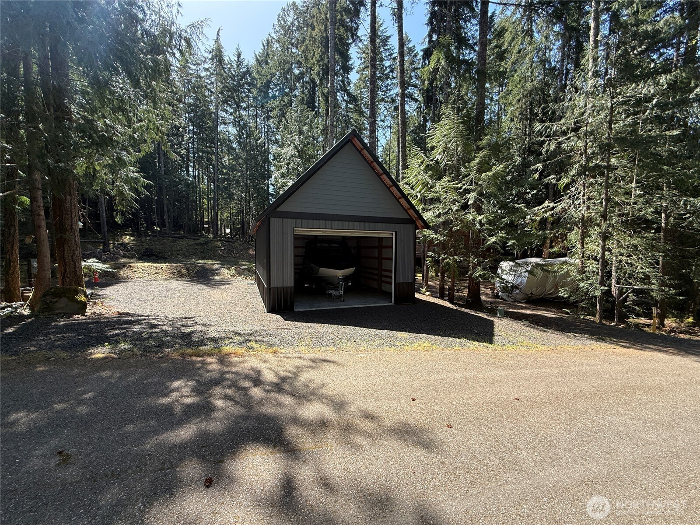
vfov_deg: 85.7
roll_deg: -0.2
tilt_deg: -1.7
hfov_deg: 102.1
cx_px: 350
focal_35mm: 14
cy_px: 262
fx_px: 283
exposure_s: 1/381
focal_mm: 2.22
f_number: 2.2
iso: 50
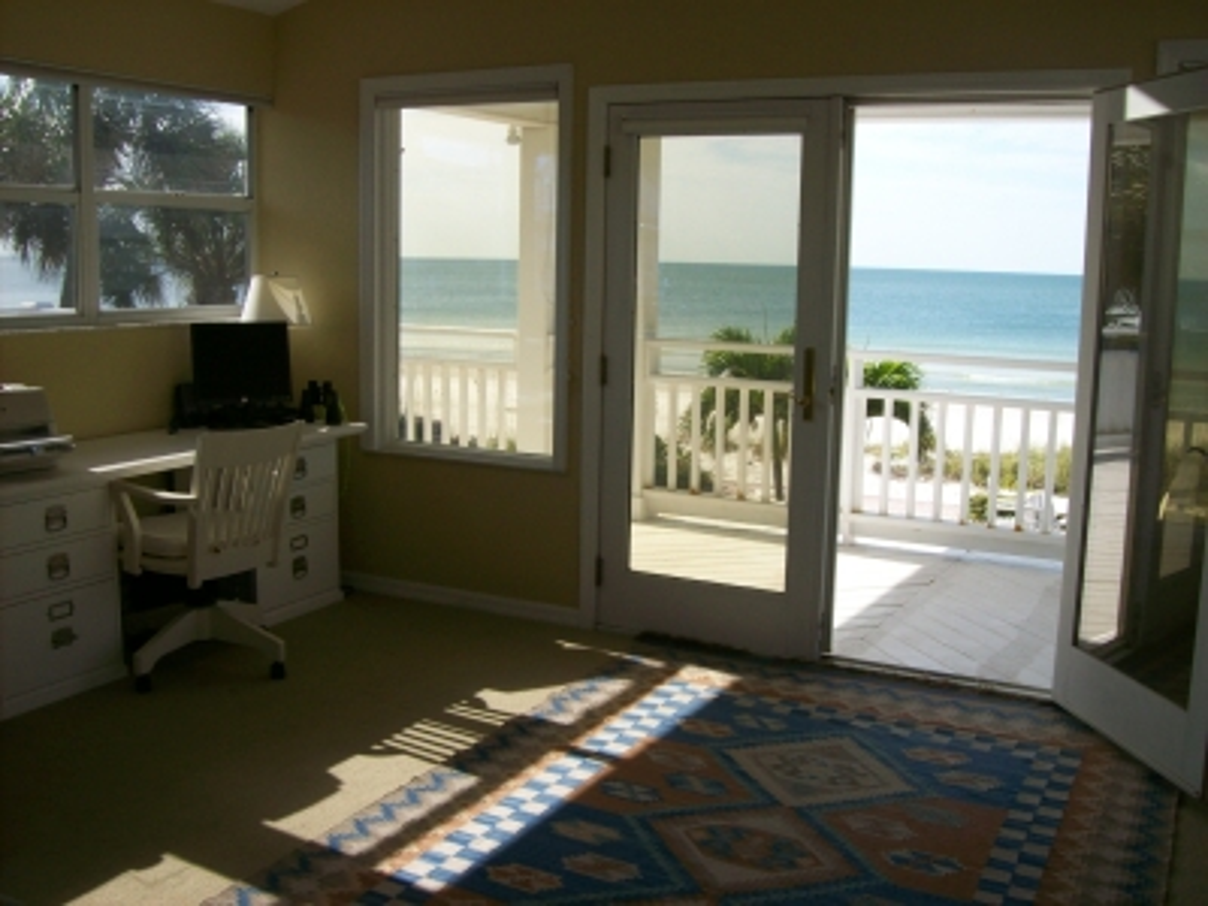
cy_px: 453
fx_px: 1256
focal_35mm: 36
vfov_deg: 39.7
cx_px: 604
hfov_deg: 51.4
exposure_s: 1/309
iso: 80
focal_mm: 6
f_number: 4.8
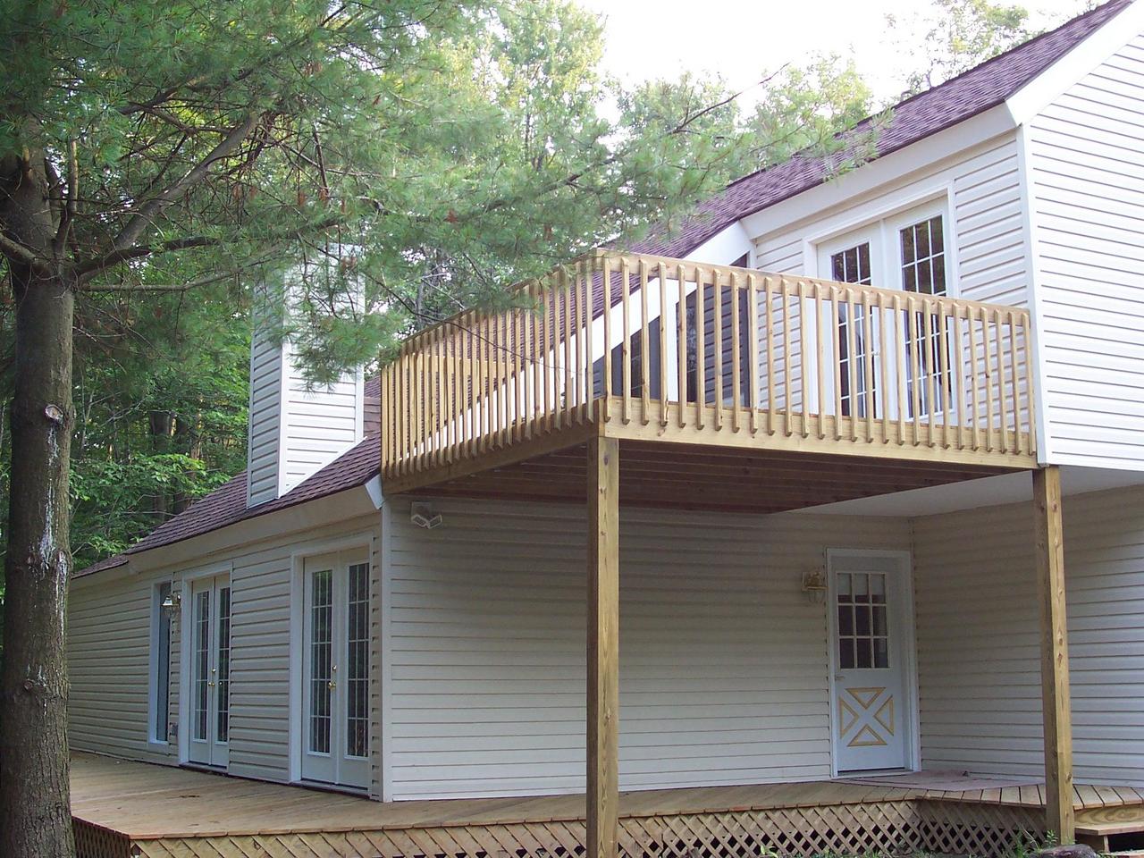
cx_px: 572
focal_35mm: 46
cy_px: 429
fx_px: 1520
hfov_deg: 41.2
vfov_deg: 31.5
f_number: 3
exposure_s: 1/60
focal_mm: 7
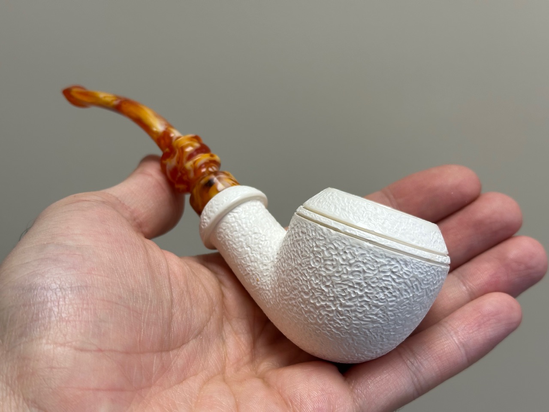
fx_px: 761
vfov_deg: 30.3
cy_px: 206
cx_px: 274
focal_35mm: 48
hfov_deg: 39.7
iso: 50
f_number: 1.78
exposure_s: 1/121
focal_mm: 6.86
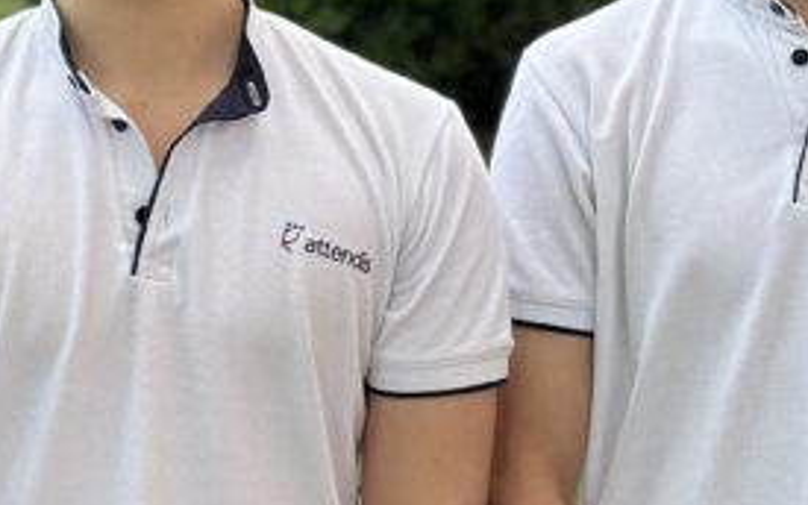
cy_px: 153
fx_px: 3128
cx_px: 106
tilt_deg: -6.8
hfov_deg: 14.6
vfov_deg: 9.2
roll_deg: -1.8
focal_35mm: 142
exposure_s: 1/1019
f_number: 1.78
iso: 80
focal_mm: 6.86
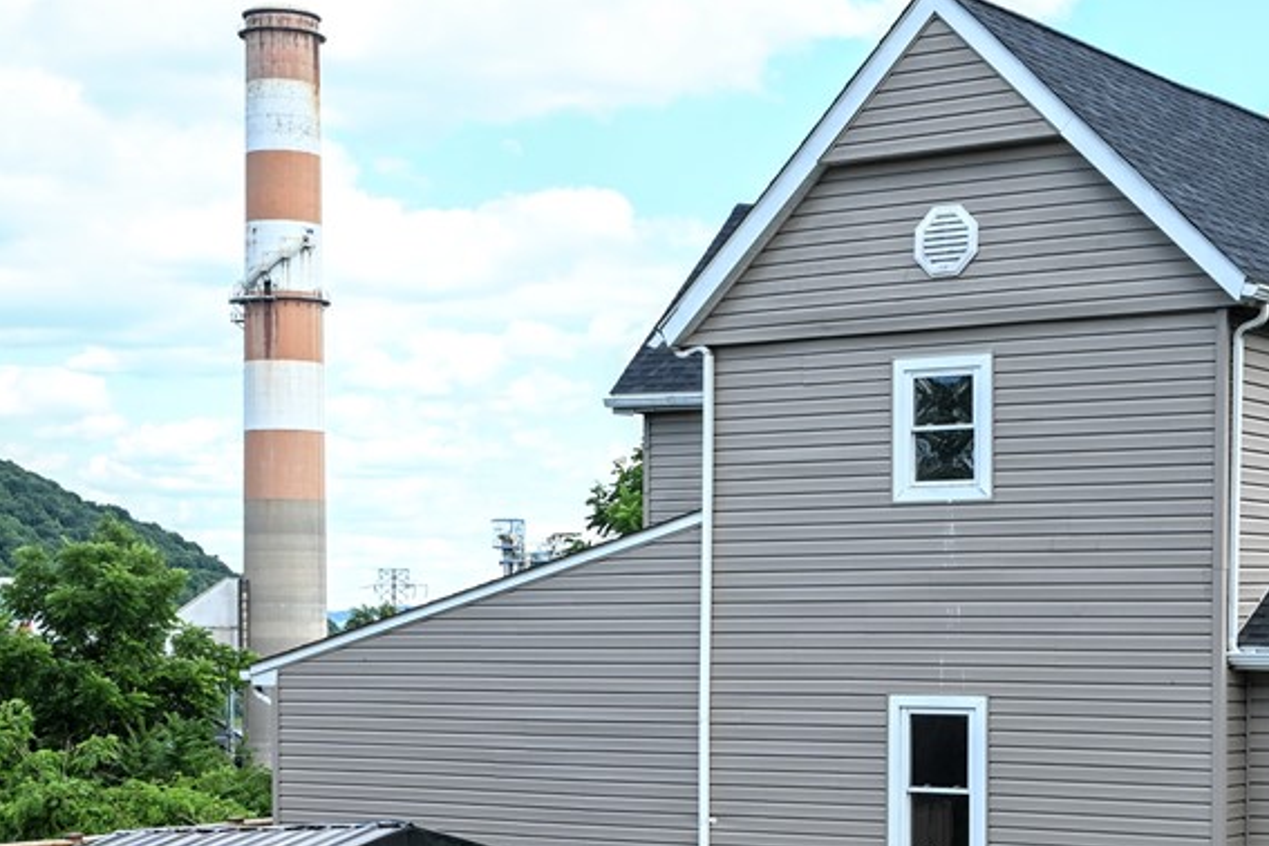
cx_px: 962
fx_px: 2483
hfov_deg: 28.2
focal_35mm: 70
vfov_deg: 19.1
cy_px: 698
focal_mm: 24.5
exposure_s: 1/100
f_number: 8
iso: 100
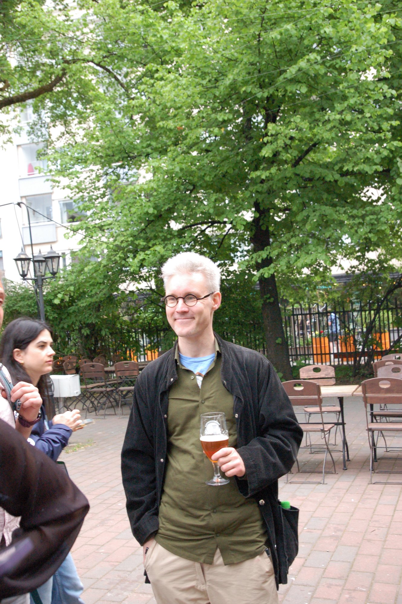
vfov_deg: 48.0
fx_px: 679
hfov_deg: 33.0
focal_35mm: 40
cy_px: 302
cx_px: 201
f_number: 6.3
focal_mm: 27
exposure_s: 1/125
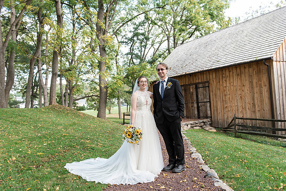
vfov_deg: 41.1
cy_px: 96
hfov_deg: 58.7
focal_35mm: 32
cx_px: 143
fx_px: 254
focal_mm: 32
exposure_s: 1/500
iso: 400
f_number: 4
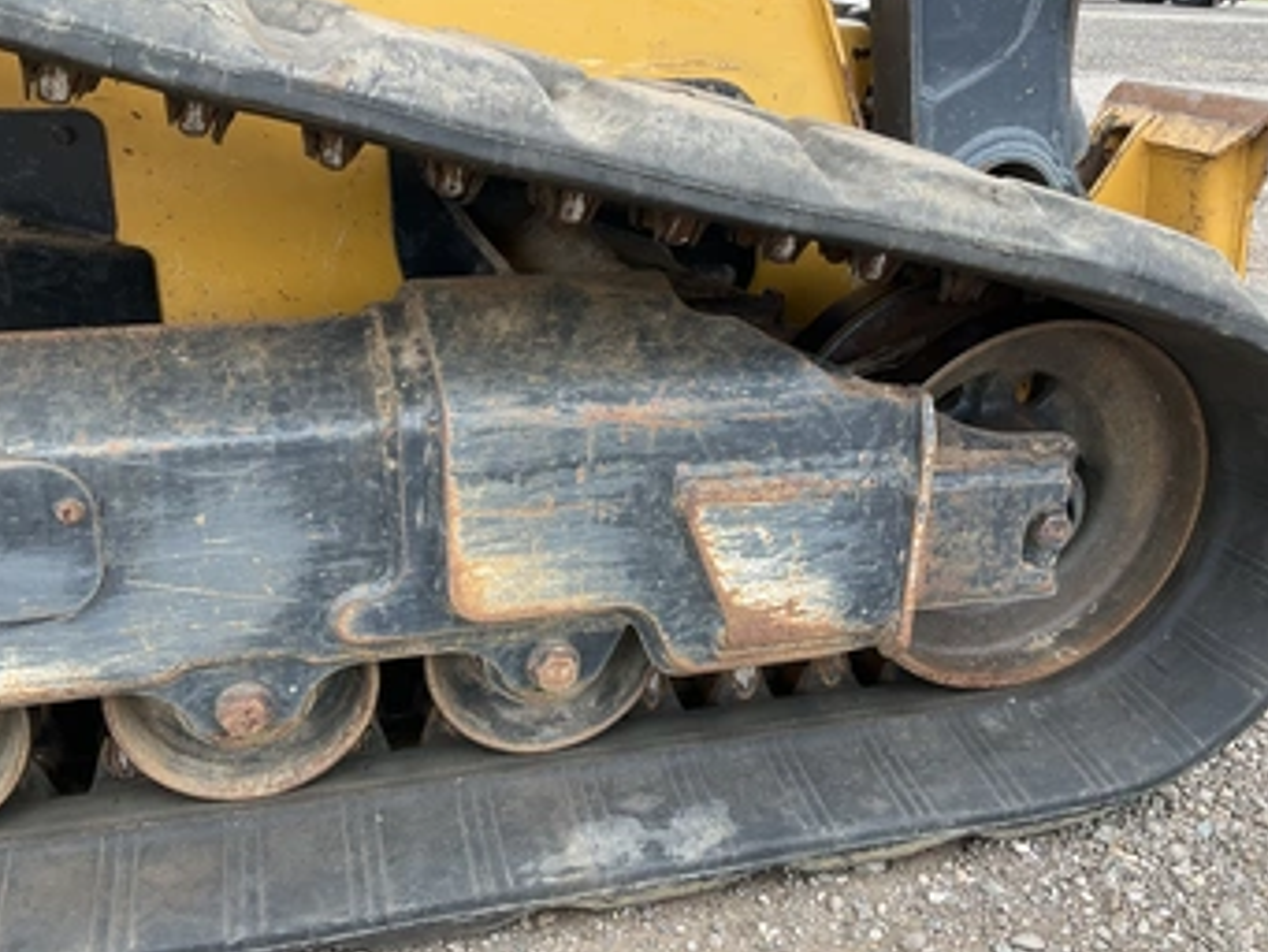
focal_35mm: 34
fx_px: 1246
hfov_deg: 53.9
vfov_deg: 41.8
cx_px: 643
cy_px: 472
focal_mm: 3
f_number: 1.8
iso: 25
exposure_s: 1/122
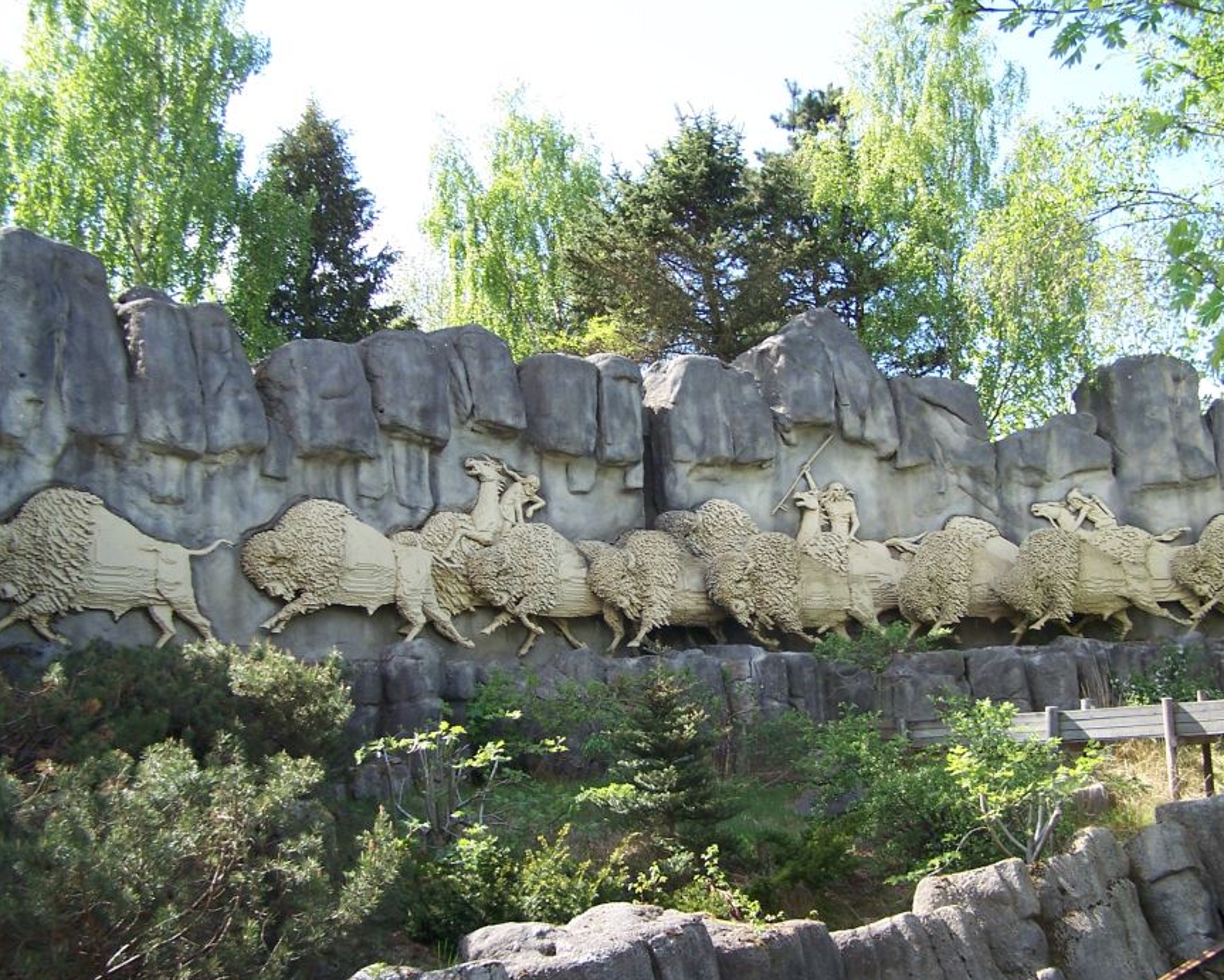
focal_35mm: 44
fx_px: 1594
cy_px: 539
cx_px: 657
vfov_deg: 34.1
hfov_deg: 42.0
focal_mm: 6.3
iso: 80
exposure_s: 1/250
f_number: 2.8
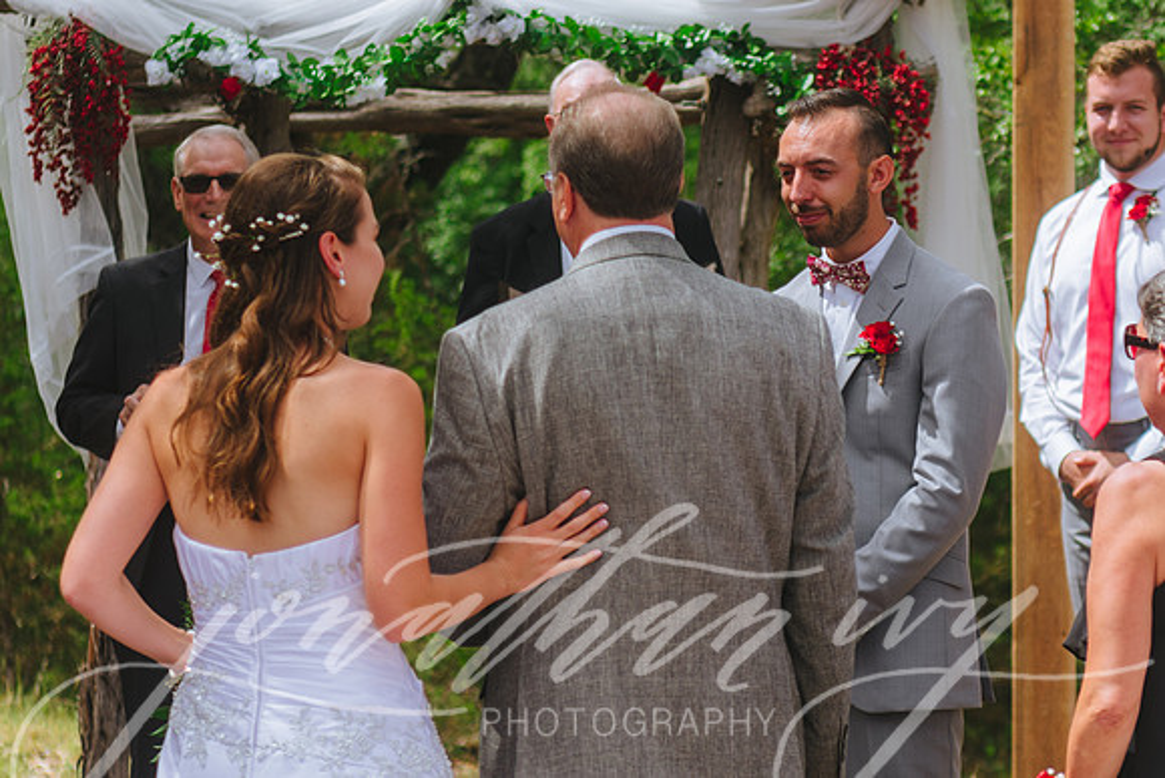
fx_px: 4864
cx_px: 716
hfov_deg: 13.6
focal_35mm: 150
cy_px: 335
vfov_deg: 9.1
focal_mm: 70
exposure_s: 1/1000
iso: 31
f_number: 2.8
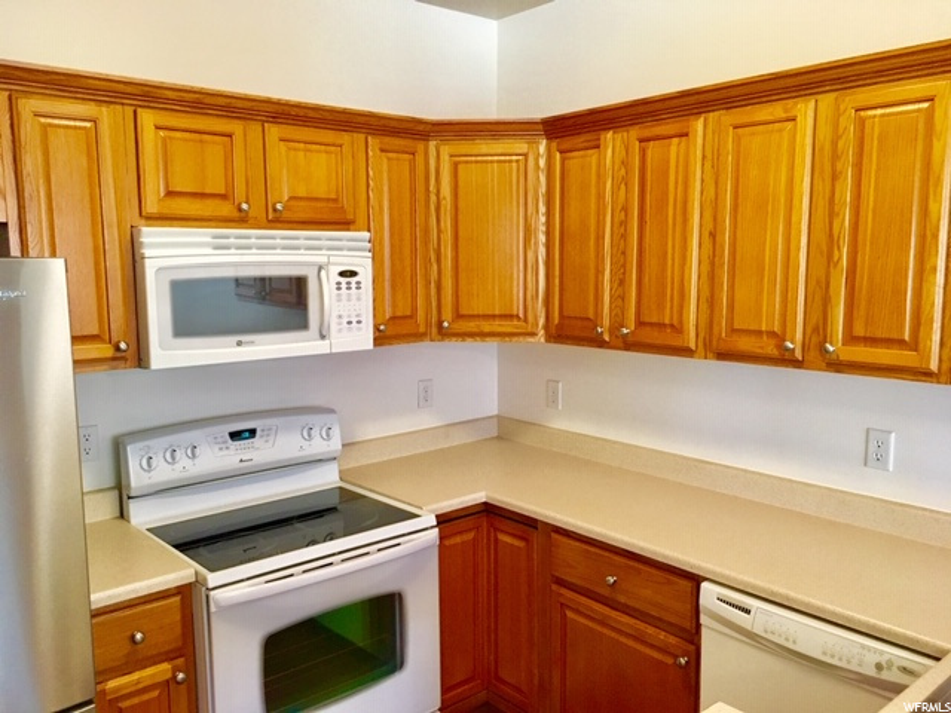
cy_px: 356
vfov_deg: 48.2
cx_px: 476
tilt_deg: -7.6
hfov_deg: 61.7
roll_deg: +0.4
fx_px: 797
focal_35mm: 29
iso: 200
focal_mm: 4.15
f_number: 2.2
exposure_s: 1/30
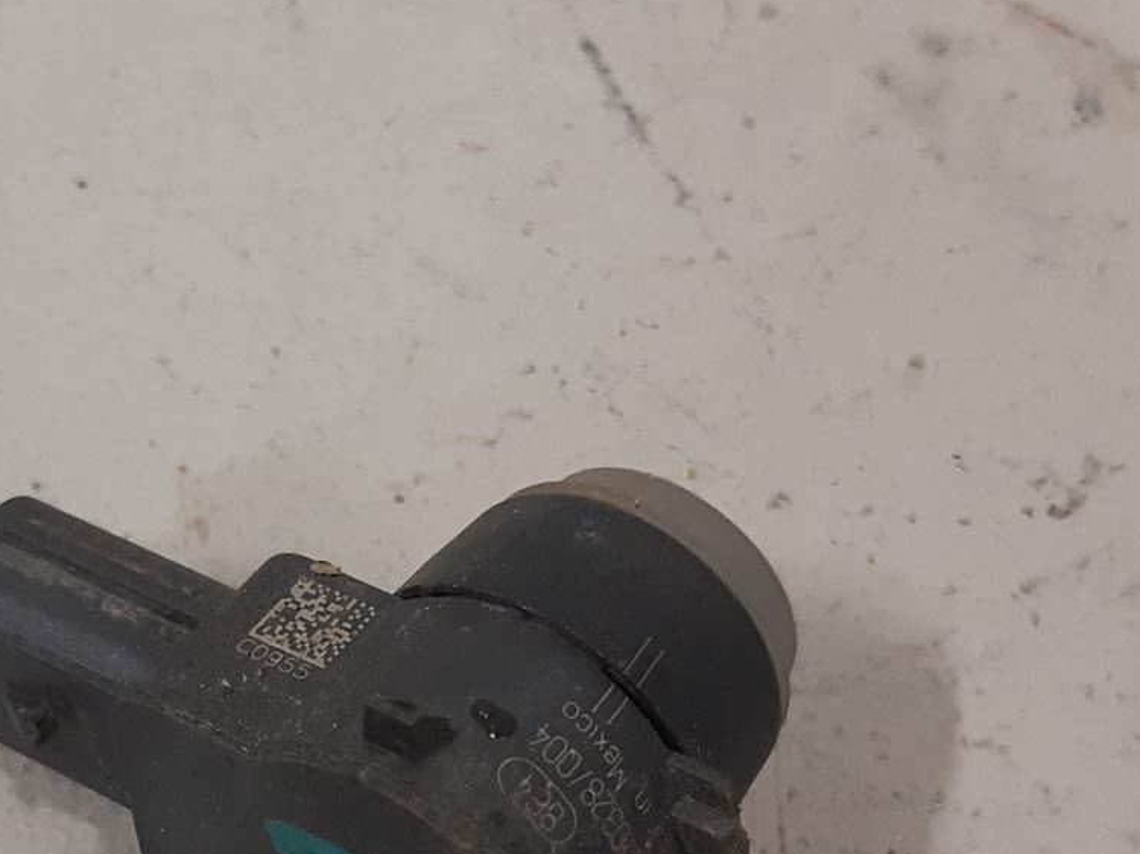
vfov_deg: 20.4
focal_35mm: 71
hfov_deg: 27.3
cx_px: 429
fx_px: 2337
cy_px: 719
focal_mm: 3.93
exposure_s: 1/50
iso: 200
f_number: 1.7
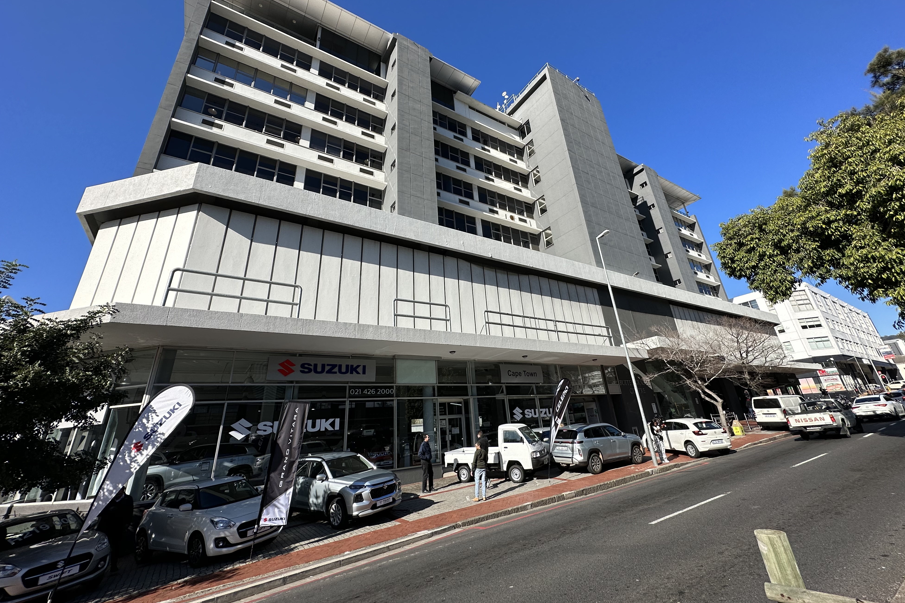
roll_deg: +5.2
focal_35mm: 15
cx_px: 463
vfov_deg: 76.9
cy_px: 262
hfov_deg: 100.4
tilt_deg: +25.1
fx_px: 377
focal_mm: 2.22
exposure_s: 1/1742
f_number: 2.2
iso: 50
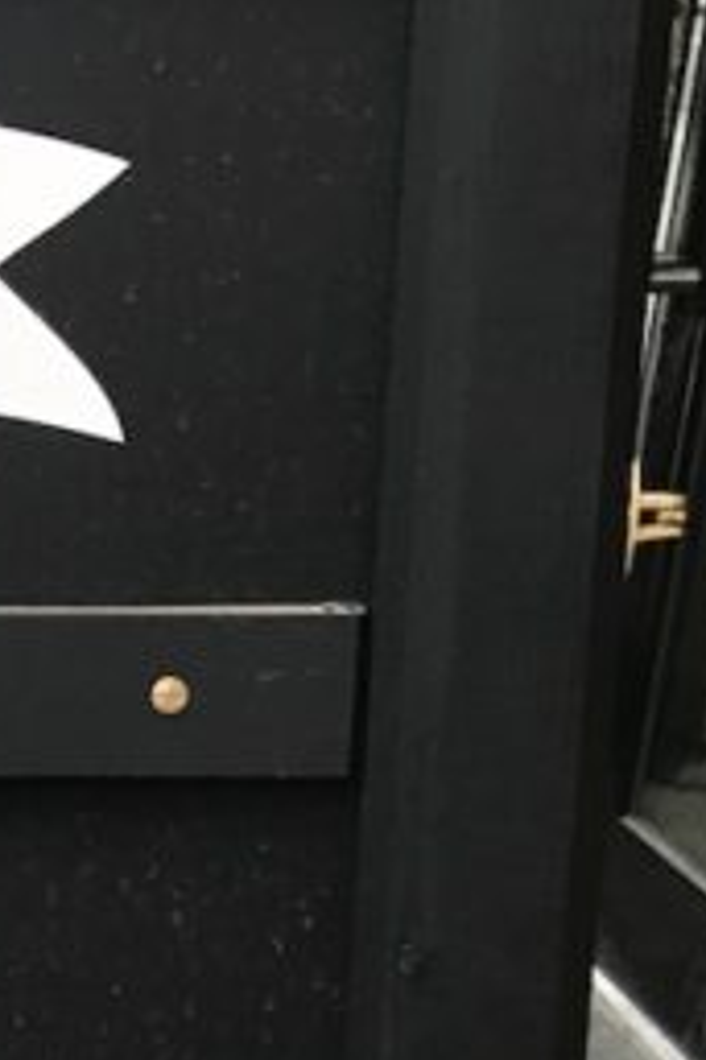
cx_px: -652
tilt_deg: -26.5
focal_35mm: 116
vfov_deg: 16.0
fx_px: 3417
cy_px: 1637
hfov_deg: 10.9
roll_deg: -0.2
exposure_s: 1/443
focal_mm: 3.99
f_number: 1.8
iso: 20
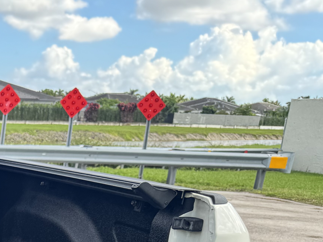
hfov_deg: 20.2
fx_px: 737
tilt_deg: -19.3
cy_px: 358
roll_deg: -1.4
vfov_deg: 17.0
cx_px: -200
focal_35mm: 79
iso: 80
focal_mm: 6.76
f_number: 1.78
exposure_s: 1/747
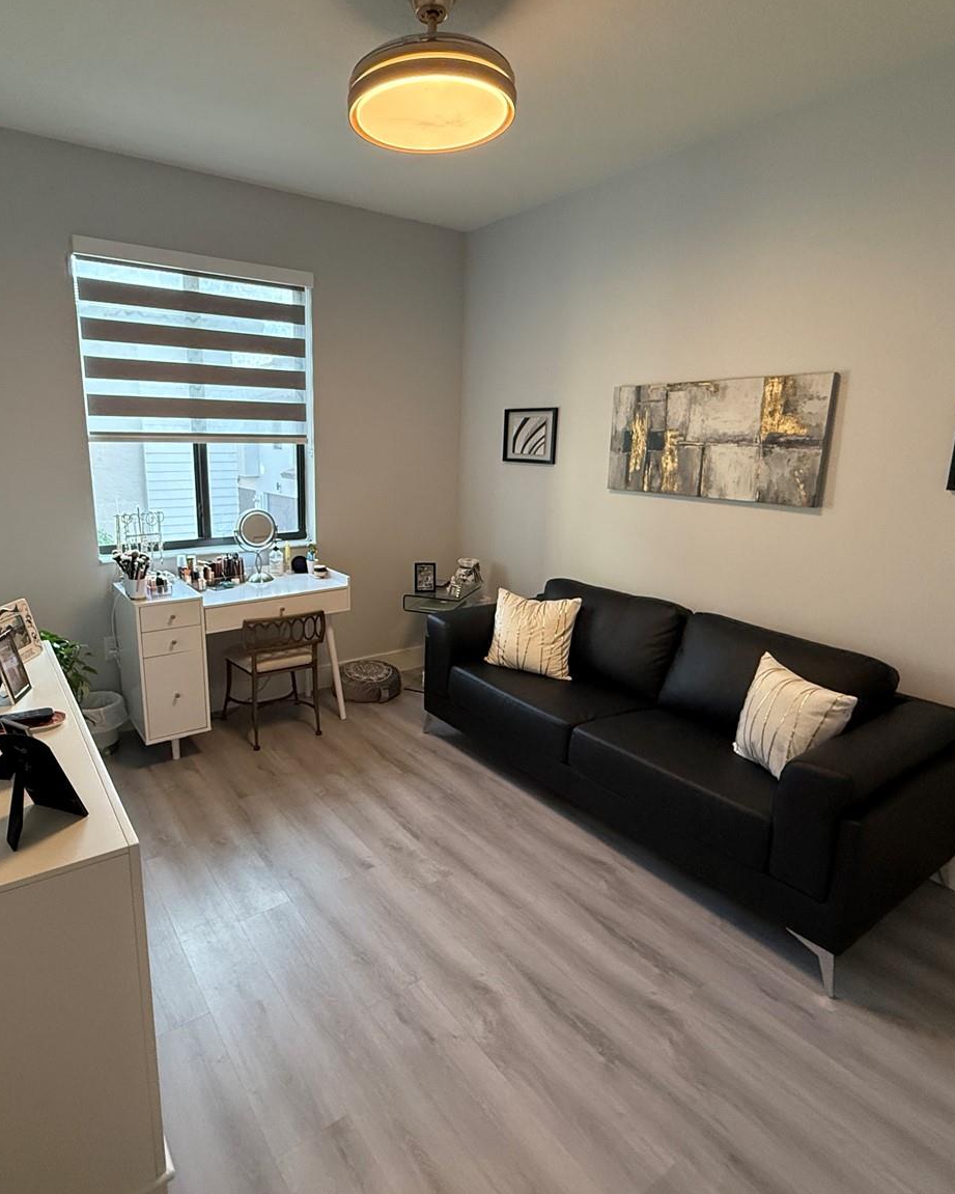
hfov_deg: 70.4
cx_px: 404
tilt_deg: -11.6
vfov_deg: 83.3
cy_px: 582
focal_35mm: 19
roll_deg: -0.8
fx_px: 671
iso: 320
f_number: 2.2
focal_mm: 2.22
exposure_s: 1/120
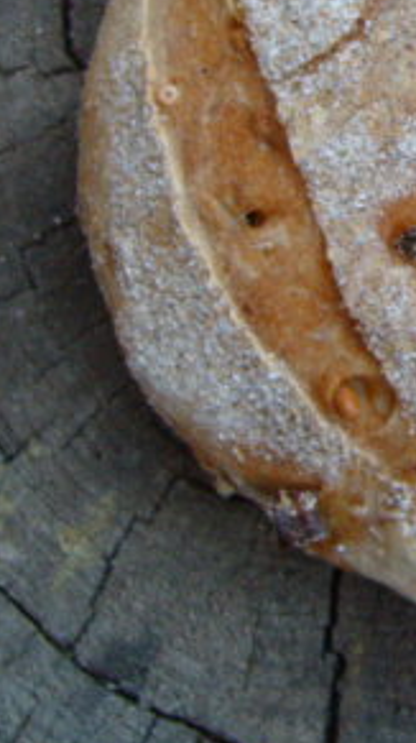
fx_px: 1653
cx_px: 523
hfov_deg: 13.9
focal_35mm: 84
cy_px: 143
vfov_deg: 24.9
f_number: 2.8
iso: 200
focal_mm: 7.4
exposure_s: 1/6
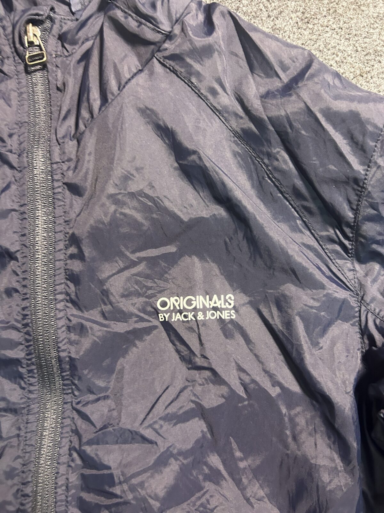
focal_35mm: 26
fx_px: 385
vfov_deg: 67.3
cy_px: 256
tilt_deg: -60.2
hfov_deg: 53.1
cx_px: 192
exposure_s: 1/33
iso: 400
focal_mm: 5.7
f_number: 1.5
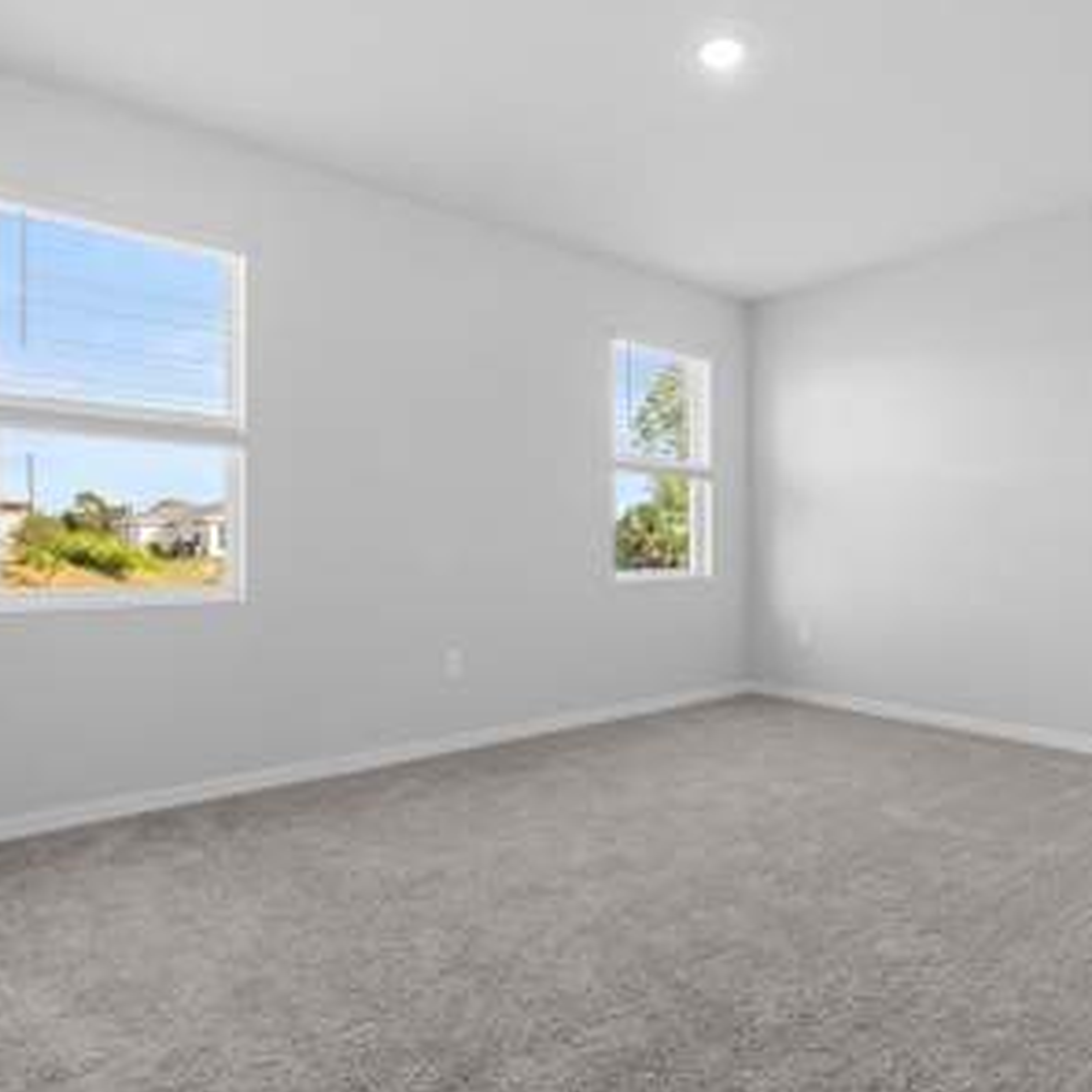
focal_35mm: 22
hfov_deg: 69.3
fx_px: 785
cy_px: 515
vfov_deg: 69.6
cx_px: 616
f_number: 10
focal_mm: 16
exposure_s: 1/3
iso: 320
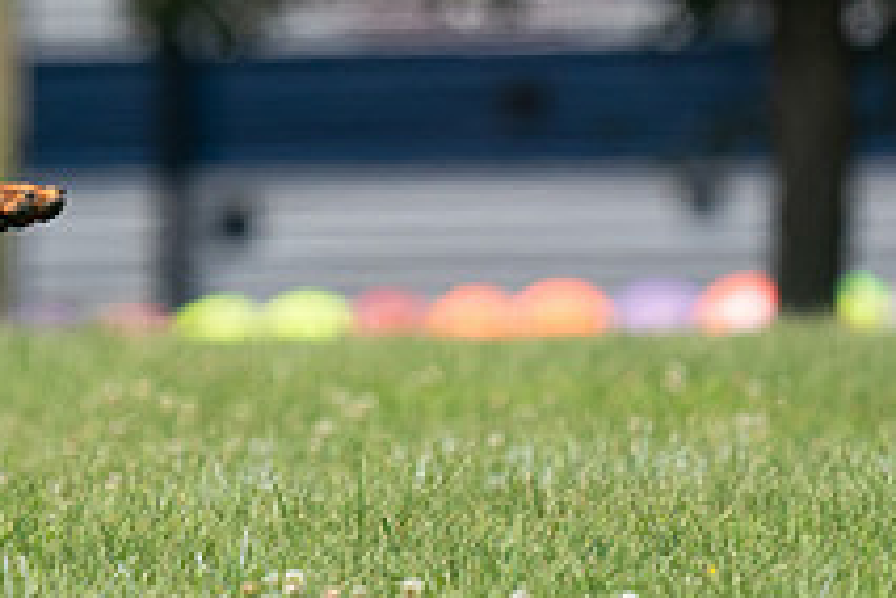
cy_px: -128
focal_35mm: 1242
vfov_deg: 1.1
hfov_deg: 1.7
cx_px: 84
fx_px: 30910
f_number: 6.3
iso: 1000
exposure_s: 1/4000
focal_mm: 456
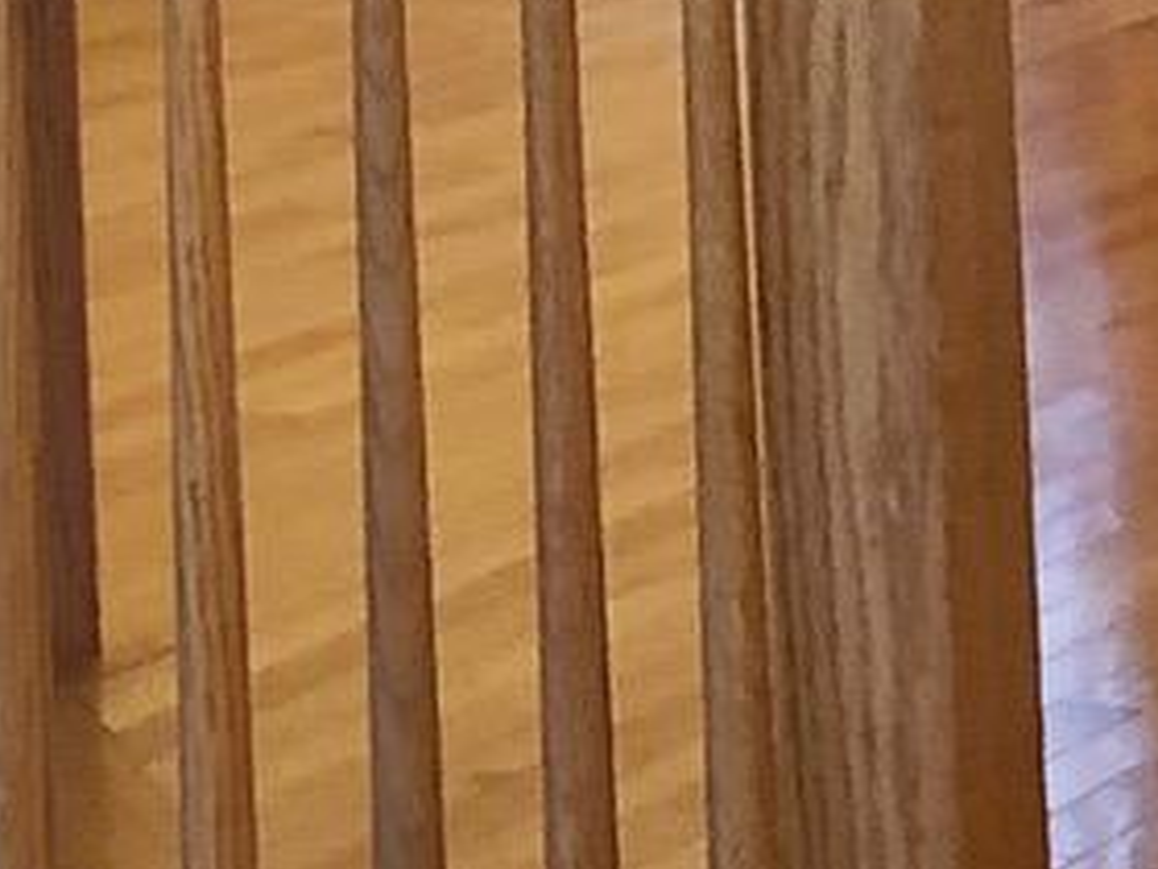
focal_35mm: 205
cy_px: -1088
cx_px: 910
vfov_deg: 6.9
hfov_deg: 9.6
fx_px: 6858
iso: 40
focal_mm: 4
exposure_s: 1/30
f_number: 1.8
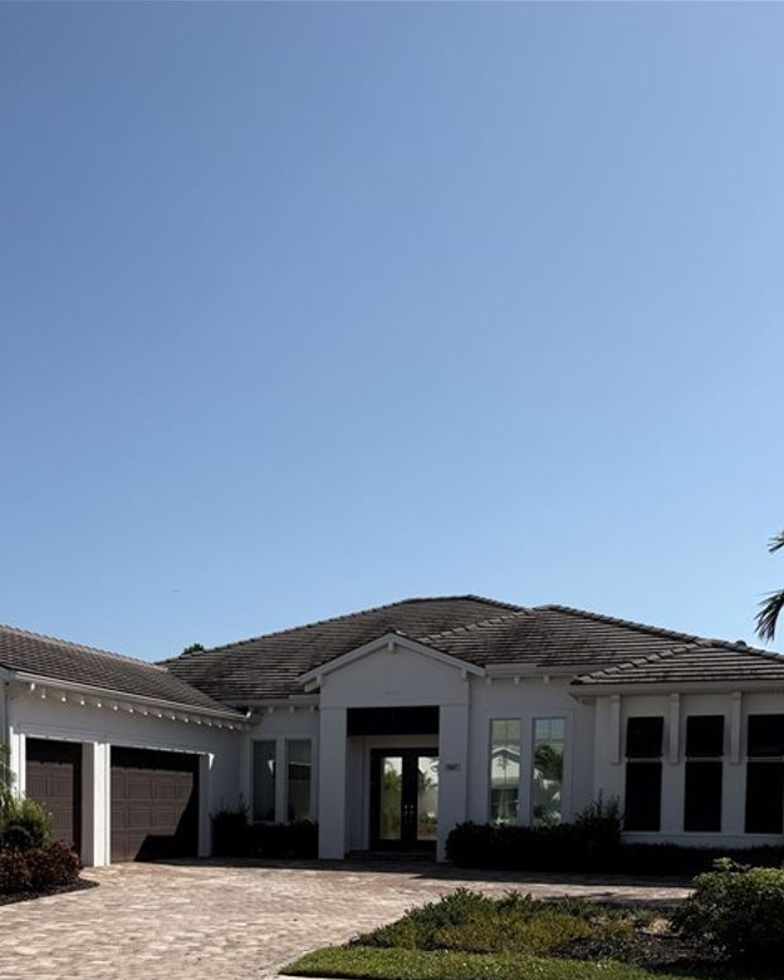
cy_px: 855
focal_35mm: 41
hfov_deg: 36.1
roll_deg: -1.6
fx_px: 1189
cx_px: 263
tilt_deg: -2.4
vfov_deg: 41.7
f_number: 1.78
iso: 80
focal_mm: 6.76
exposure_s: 1/8130
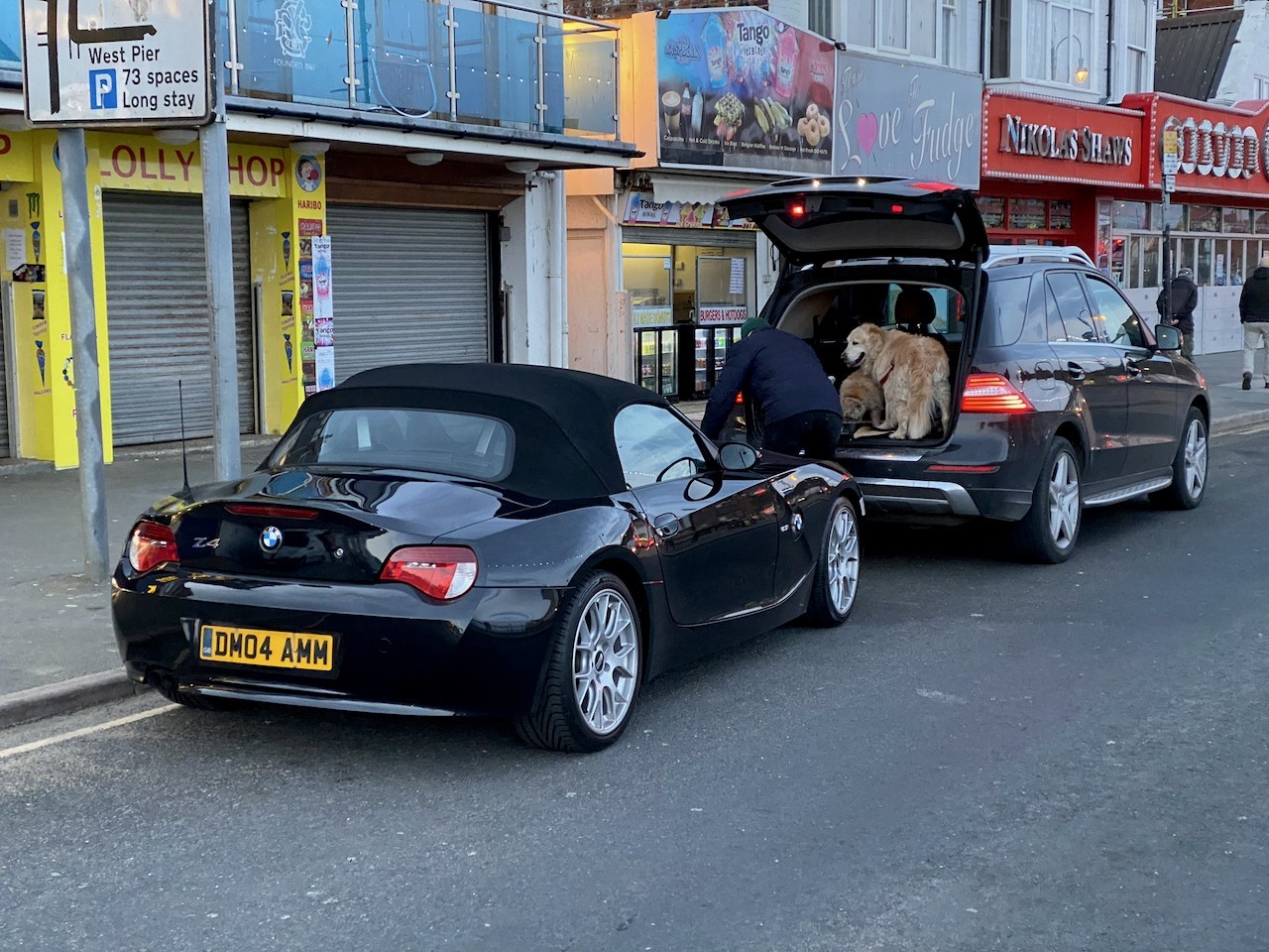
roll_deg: +0.6
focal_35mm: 52
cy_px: 476
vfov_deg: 28.0
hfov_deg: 36.8
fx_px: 1906
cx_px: 634
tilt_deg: -4.7
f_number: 2
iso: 400
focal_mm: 6
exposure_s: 1/50
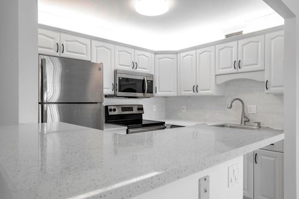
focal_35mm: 24
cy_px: 100
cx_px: 150
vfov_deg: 53.1
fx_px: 199
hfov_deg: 73.8
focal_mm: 24
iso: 400
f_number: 8
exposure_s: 1/30
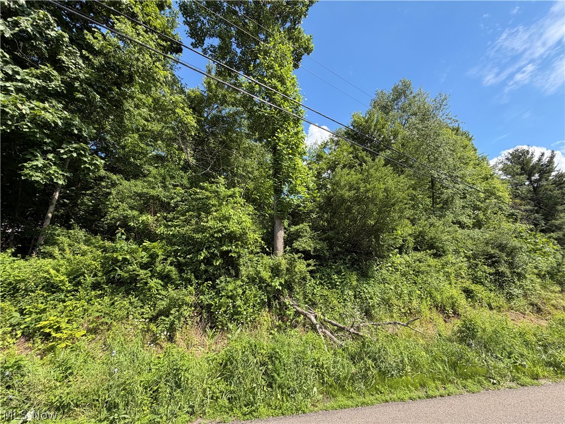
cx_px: 282
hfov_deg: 102.1
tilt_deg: +15.9
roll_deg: +4.4
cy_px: 212
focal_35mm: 14
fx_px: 229
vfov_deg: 85.7
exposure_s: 1/502
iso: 40
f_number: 2.2
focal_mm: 2.22
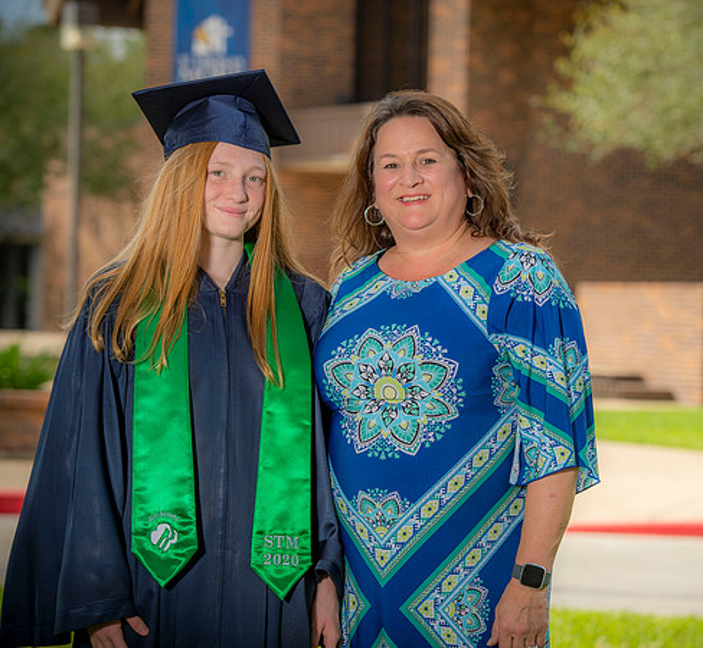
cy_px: 310
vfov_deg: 11.7
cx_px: 463
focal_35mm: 143
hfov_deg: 12.7
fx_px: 3159
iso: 80
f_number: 5.6
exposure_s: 1/250
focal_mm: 112
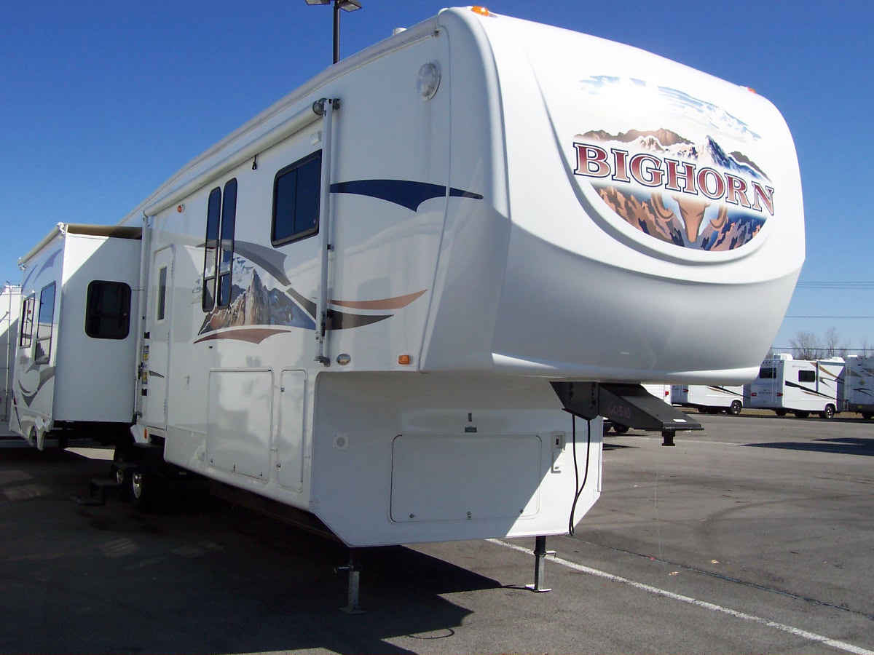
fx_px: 934
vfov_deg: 38.7
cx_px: 437
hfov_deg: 50.1
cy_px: 328
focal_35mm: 37
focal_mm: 5.6
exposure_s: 1/750
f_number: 5.6
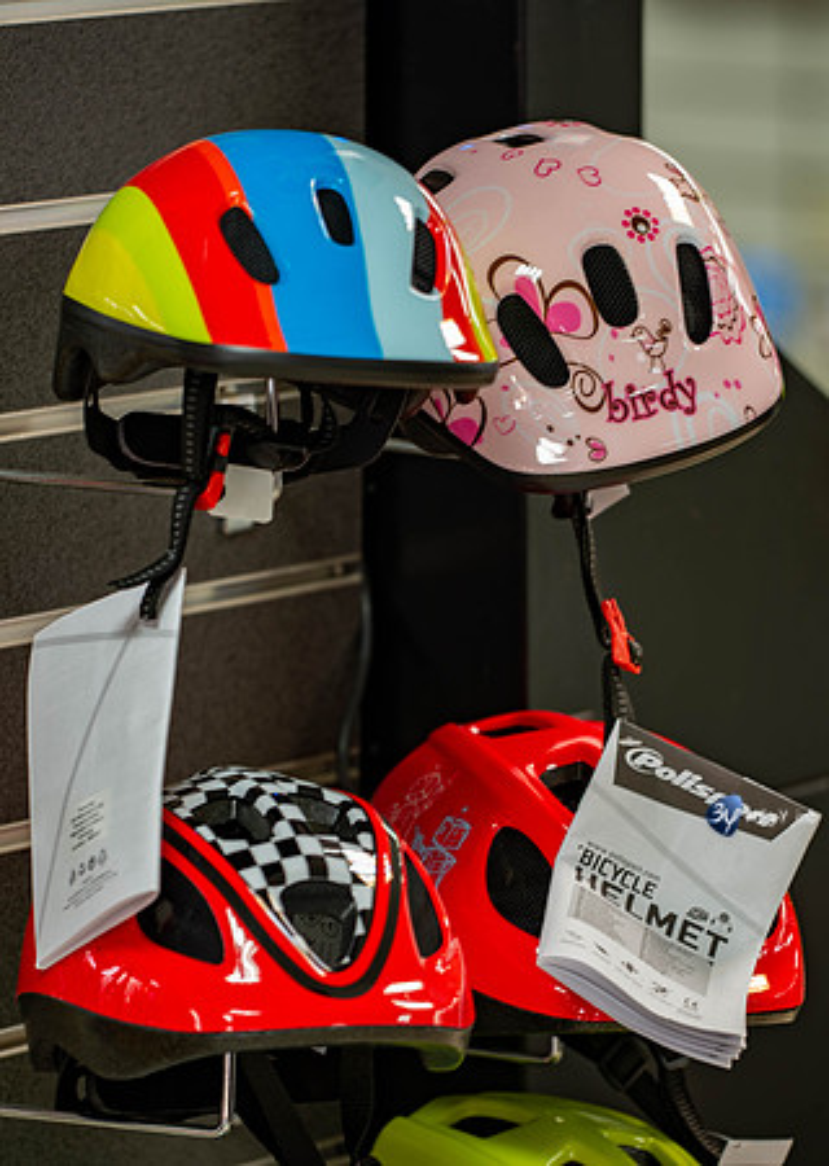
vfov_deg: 7.6
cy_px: 583
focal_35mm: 264
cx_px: 523
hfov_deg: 5.4
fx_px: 8742
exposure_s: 1/5
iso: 100
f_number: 2.8
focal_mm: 180
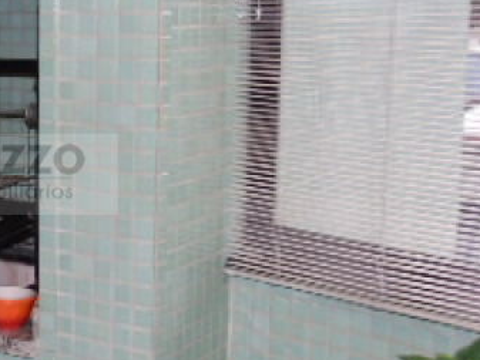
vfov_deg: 19.4
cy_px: 175
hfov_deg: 23.5
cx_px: -95
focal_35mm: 76
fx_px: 1054
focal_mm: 4.4
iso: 200
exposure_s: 1/30
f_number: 3.4
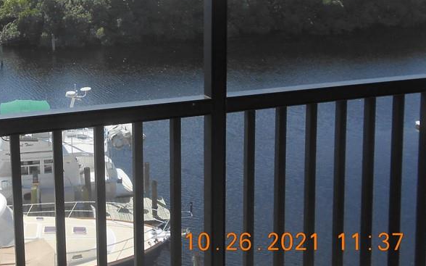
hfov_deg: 39.9
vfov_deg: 25.9
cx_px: 77
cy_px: 23
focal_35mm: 48
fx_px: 557
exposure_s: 1/500
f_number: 3.5
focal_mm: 4.6
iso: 80
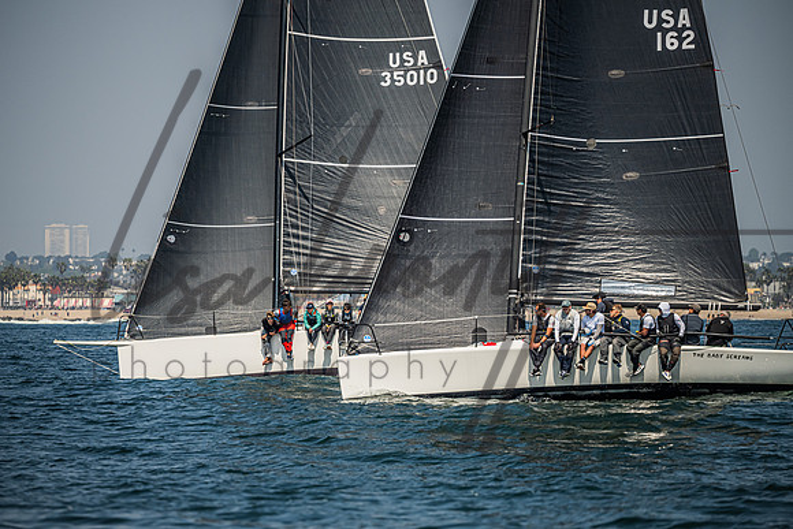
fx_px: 6570
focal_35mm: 298
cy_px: 282
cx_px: 371
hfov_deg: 6.9
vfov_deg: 4.6
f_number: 5.3
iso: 400
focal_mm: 280
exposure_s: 1/4000
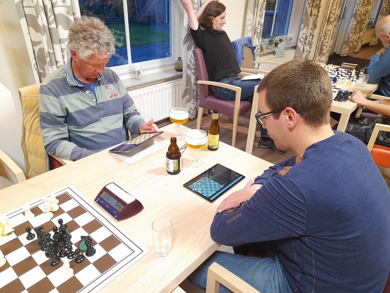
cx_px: 195
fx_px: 282
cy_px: 146
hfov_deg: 69.4
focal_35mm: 25
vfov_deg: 54.9
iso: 400
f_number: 2
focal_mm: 4.6
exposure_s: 1/25
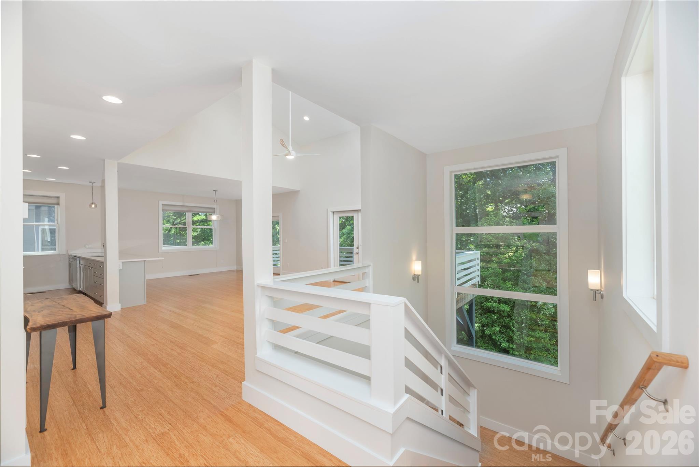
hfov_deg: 104.2
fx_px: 272
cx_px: 350
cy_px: 234
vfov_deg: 81.3
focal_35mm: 14
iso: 320
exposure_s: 1/30
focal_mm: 14
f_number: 8
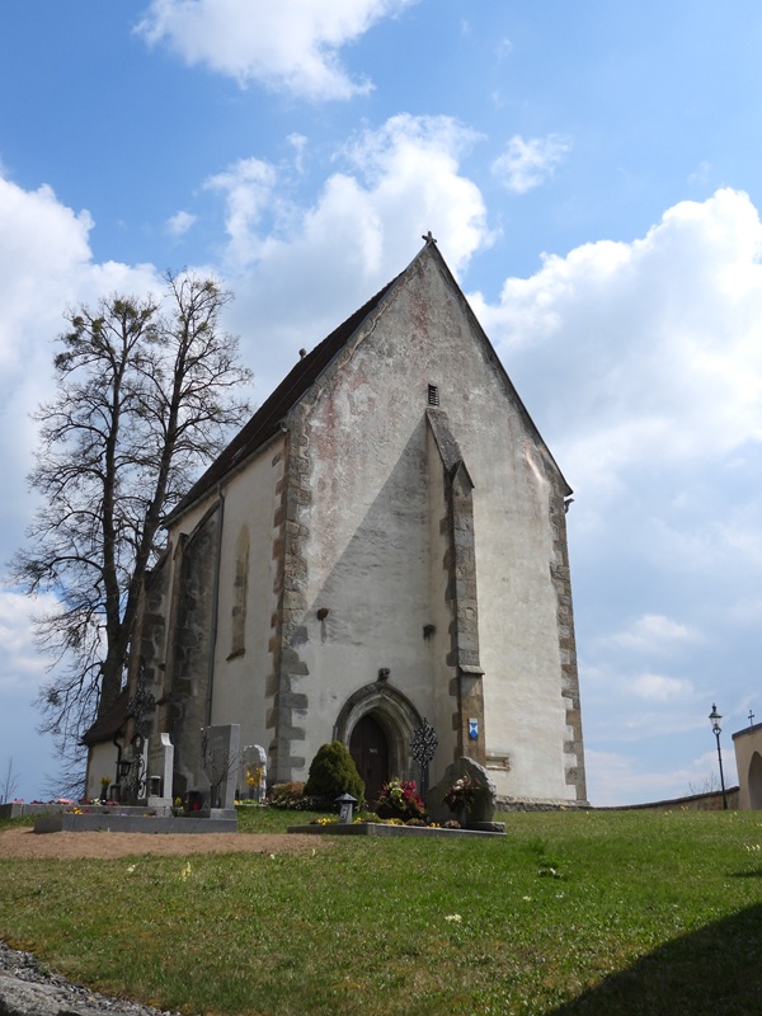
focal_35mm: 35
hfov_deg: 40.7
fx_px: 1027
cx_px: 381
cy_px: 508
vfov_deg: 52.6
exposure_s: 1/2000
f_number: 3.5
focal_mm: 6.2
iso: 100
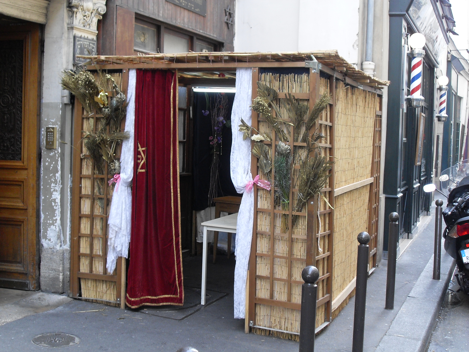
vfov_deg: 27.5
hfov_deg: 36.2
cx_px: 234
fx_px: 718
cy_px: 176
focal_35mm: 53
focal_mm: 8.4
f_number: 3.4
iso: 100
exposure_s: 1/60
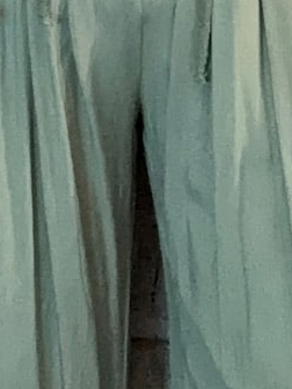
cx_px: 59
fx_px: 2058
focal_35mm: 183
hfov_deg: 8.1
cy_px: -166
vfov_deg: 10.5
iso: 200
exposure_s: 1/33
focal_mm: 2.69
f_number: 1.9
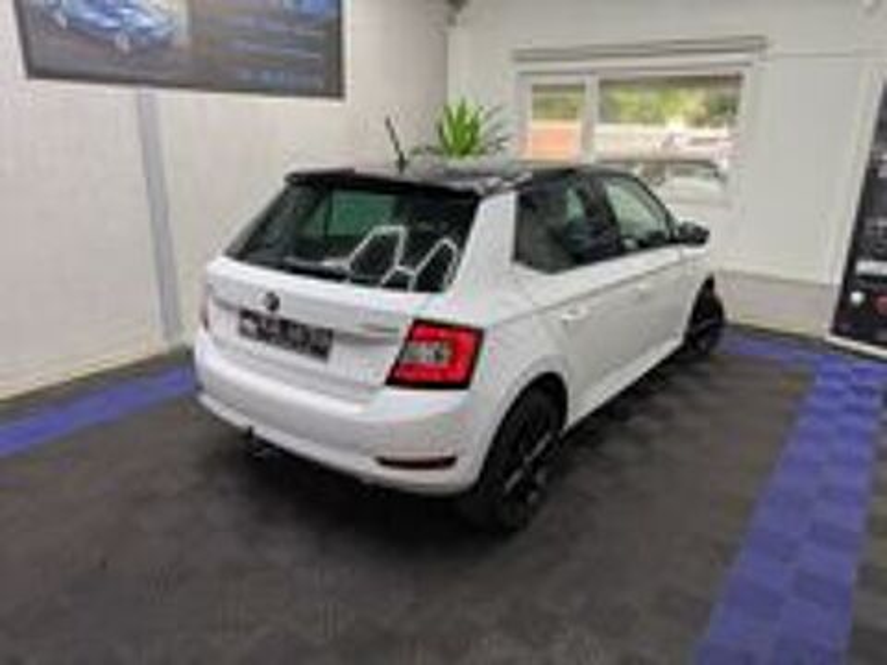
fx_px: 615
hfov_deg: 71.6
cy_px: 332
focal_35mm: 24
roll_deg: -1.0
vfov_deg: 56.8
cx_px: 444
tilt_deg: -18.3
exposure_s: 1/100
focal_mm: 6.76
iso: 100
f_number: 1.78
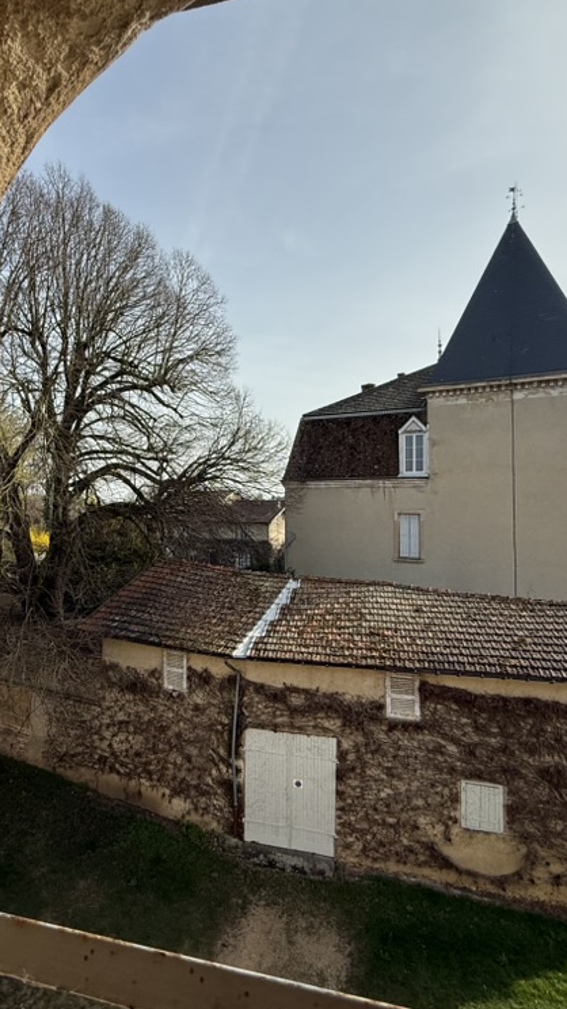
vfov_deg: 83.9
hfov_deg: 52.9
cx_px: 210
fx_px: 562
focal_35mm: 21
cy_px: 495
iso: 64
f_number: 2.2
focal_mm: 2.22
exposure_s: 1/1235
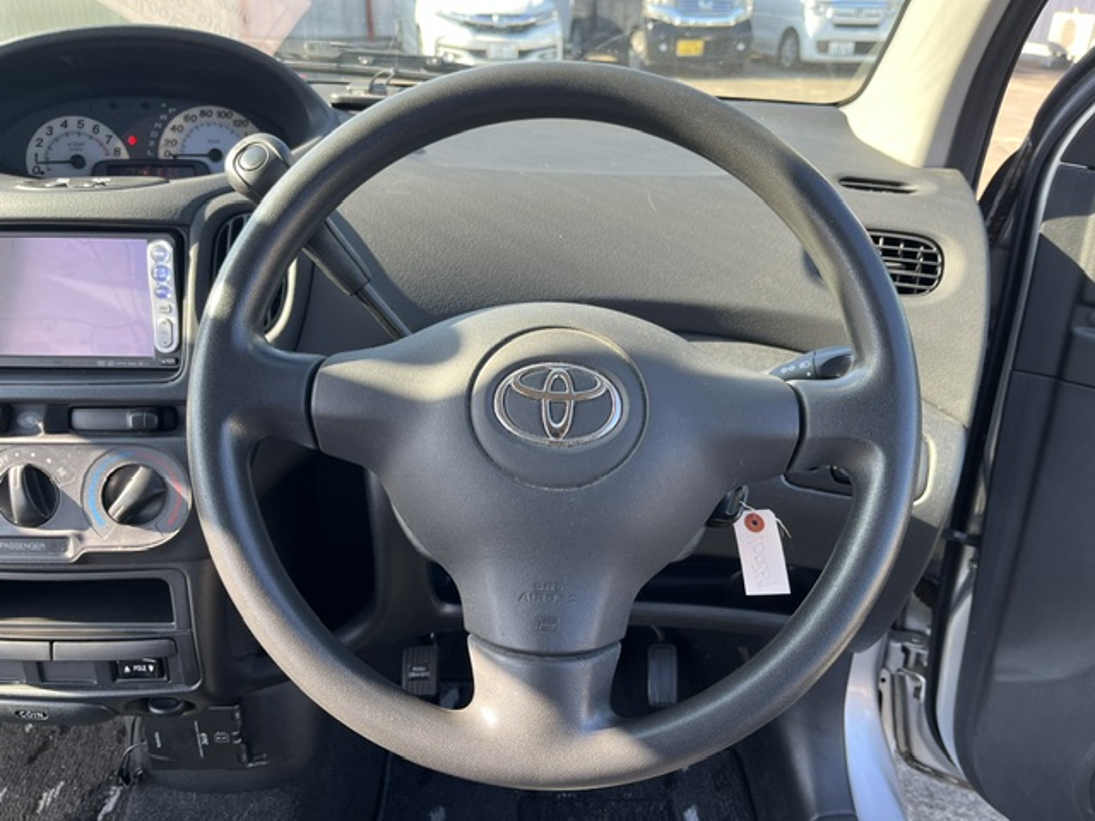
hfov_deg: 67.3
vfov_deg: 53.1
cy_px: 410
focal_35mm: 26
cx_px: 548
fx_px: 822
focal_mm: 5.1
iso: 40
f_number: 1.6
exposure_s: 1/183
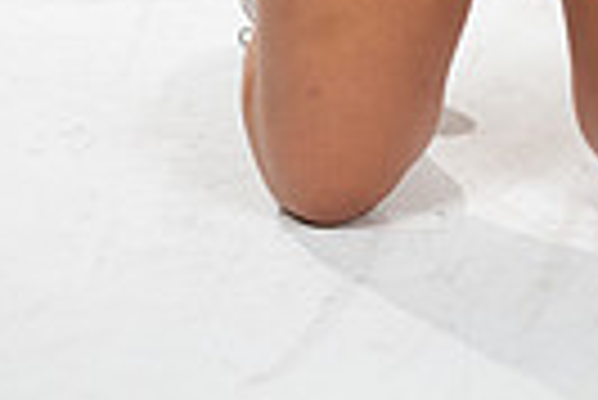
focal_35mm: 236
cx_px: 477
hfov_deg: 8.7
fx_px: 3924
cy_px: -530
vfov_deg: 5.6
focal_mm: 70
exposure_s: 1/320
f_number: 7.1
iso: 800
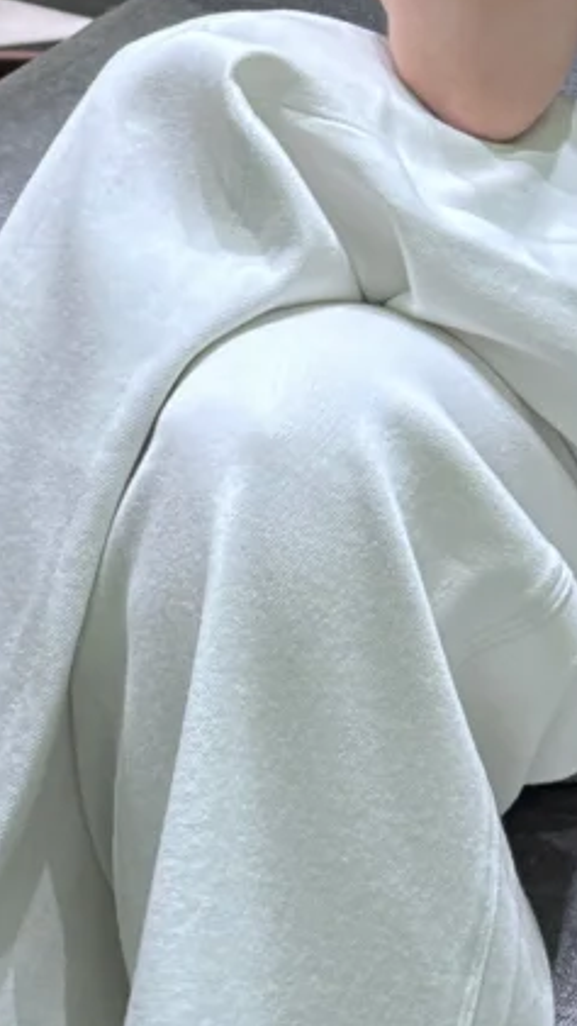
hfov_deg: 6.8
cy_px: -602
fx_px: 4866
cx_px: 640
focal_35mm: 179
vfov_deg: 11.4
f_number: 1.78
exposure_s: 1/50
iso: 80
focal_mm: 6.76
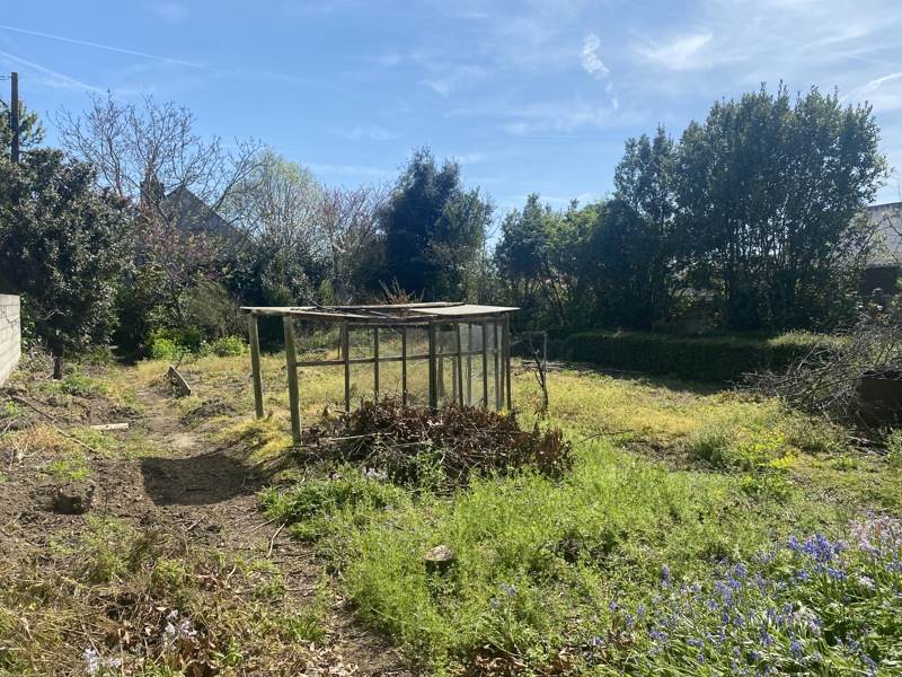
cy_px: 338
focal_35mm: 26
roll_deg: -0.5
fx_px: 677
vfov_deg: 53.1
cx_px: 451
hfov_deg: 67.3
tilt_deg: -0.2
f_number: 1.8
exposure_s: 1/2410
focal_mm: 4.25
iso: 32
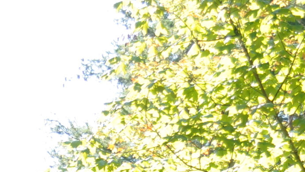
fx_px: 1351
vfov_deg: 6.8
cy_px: 439
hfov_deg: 12.5
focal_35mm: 167
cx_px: -98
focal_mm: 24
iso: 200
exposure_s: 1/200
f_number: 4.5
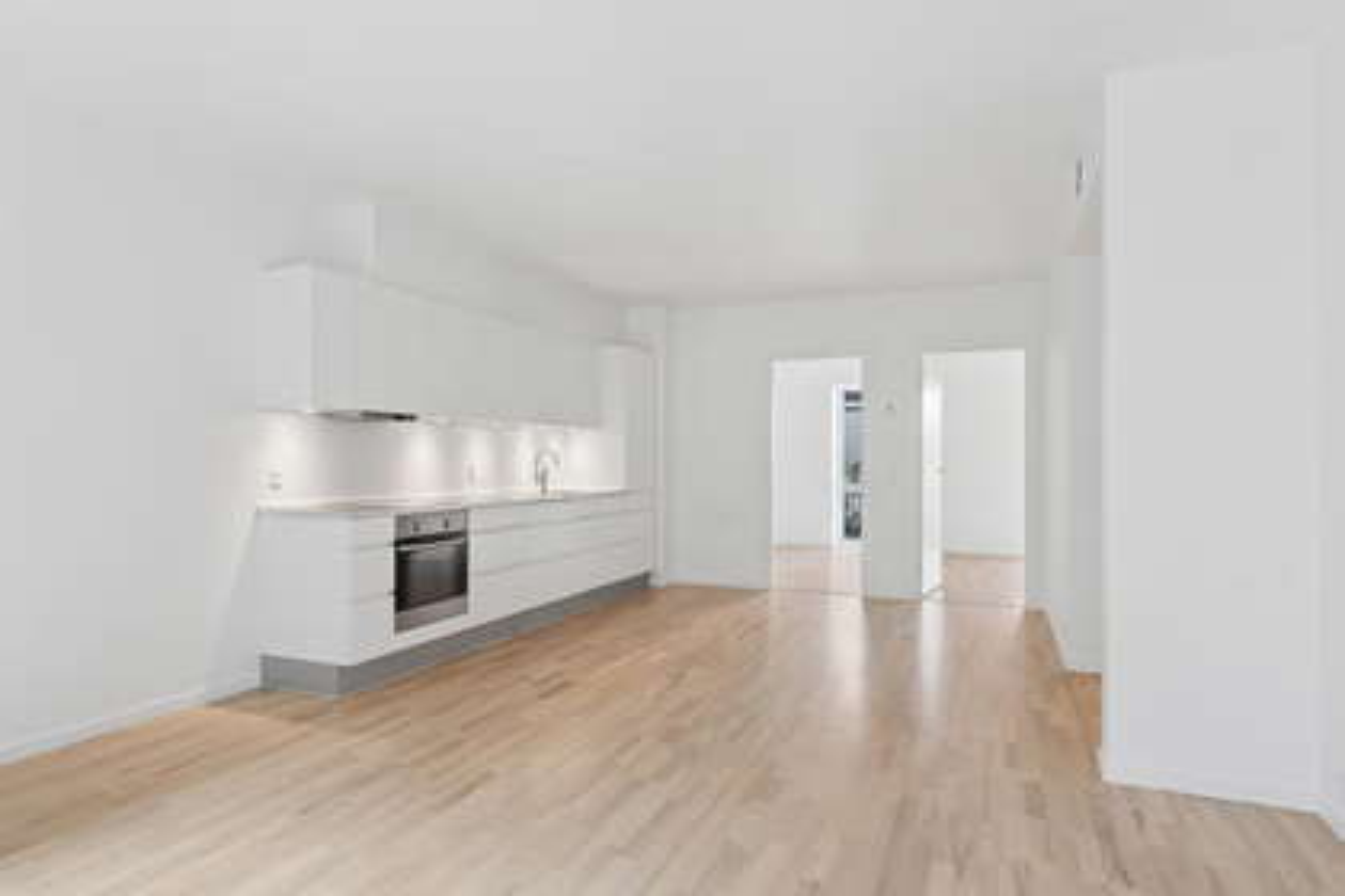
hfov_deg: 79.2
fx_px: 813
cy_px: 448
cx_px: 672
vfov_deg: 57.8
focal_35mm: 22
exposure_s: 1/3.33
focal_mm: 14.5
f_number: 8
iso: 200
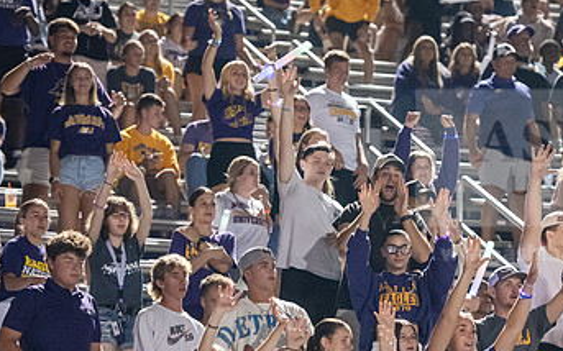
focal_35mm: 200
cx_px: 366
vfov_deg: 6.5
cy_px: 288
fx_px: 3067
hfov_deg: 10.5
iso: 5000
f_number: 3.2
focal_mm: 116
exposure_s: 1/400
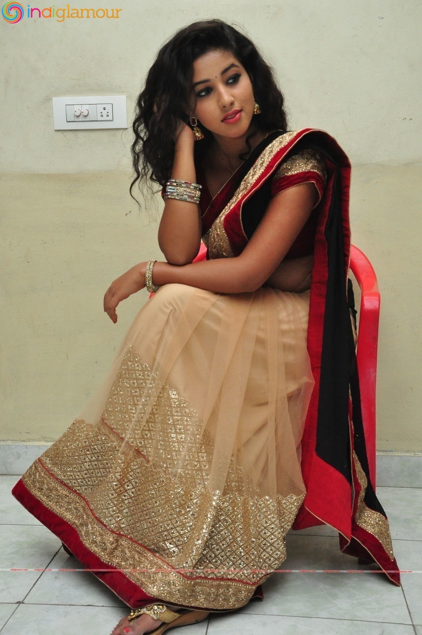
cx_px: 211
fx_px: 793
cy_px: 318
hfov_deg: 29.8
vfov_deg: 43.7
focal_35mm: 45
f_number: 7.1
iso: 1600
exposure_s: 1/125
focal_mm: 30
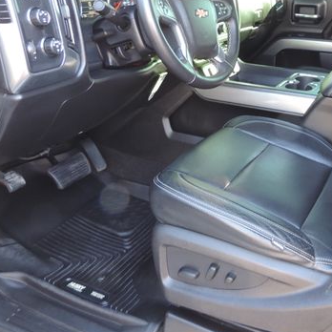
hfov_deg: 41.8
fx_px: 423
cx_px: 239
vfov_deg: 42.2
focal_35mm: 39
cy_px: 110
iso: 360
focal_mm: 4.3
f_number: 3
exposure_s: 1/30
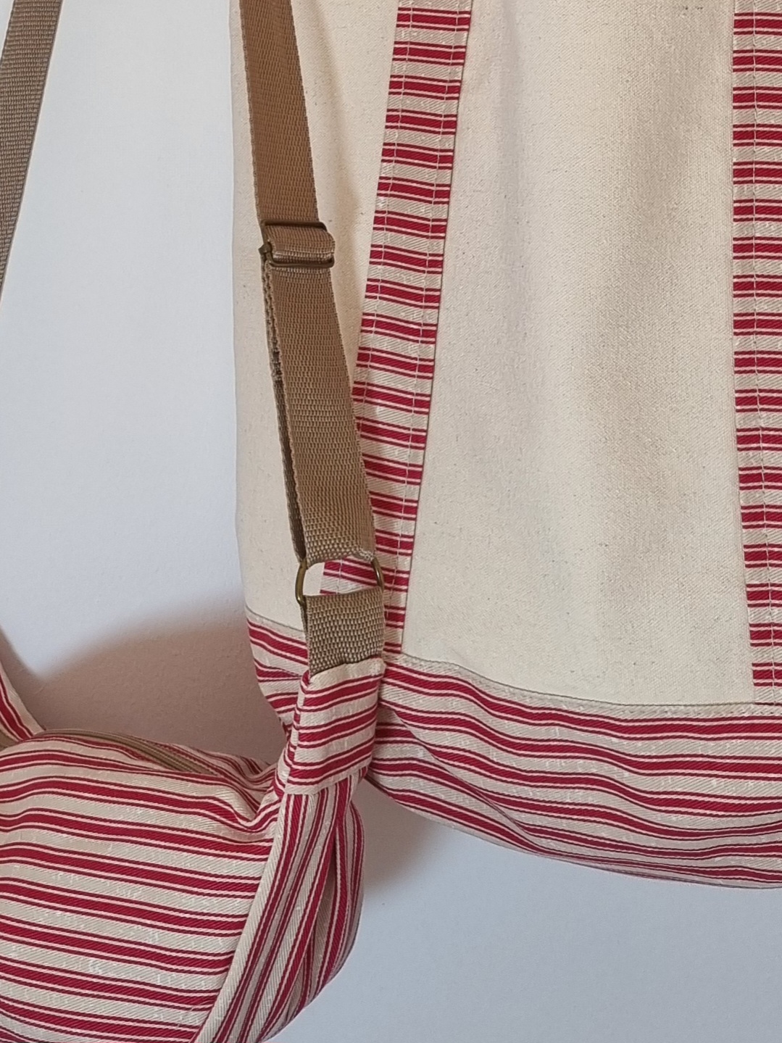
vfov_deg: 67.3
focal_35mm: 26
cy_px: 522
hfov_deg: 53.1
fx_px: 783
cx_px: 391
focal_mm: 5.4
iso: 50
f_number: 1.8
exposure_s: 1/179
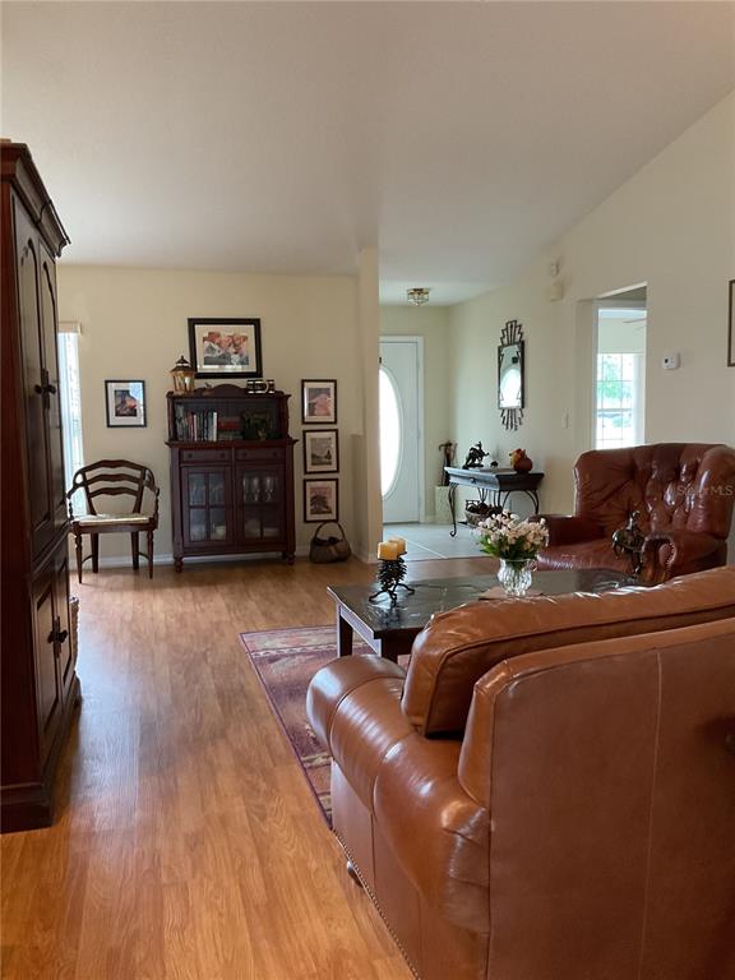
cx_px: 368
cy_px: 490
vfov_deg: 61.7
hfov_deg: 48.2
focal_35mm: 29
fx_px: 821
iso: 250
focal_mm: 3
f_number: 1.8
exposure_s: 1/60
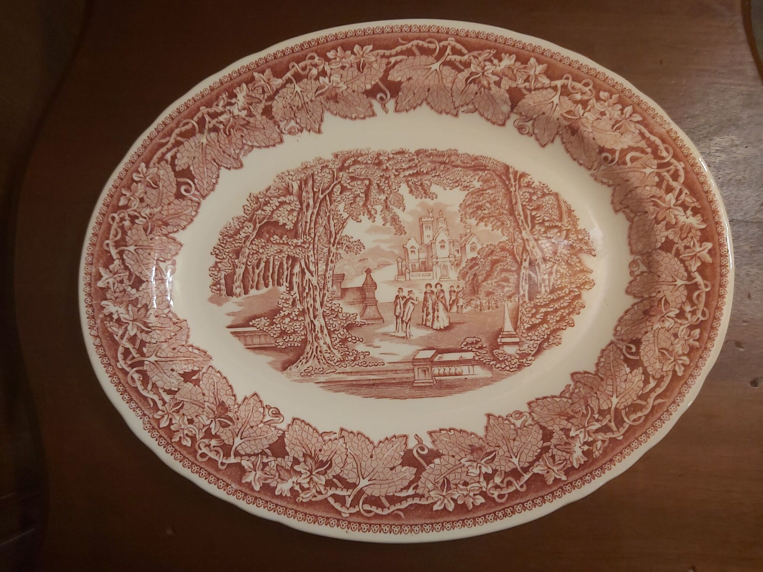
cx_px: 382
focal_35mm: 26
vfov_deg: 53.1
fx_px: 573
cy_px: 286
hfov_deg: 67.3
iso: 640
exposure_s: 1/25
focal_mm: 3.92
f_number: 1.7
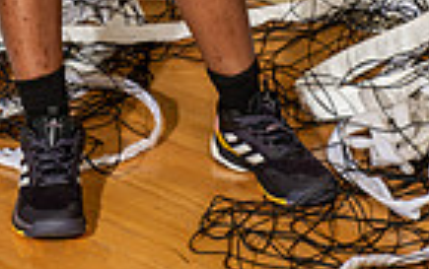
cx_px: 101
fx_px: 1779
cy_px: -331
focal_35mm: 152
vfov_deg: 8.1
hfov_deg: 13.7
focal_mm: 48
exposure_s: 1/250
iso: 320
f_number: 7.1
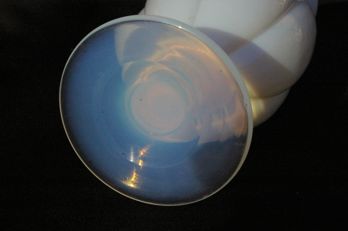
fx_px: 377
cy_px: 116
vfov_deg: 34.1
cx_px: 174
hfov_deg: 49.6
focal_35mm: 39
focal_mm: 26
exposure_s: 1/1000
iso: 1600
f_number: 11
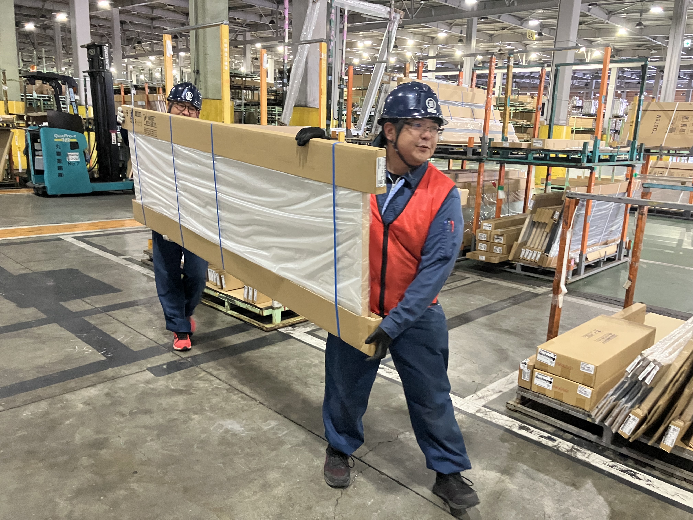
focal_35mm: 28
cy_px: 260
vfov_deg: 49.7
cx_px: 346
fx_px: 561
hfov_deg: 63.4
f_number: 1.8
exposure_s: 1/50
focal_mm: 3.99
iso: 320
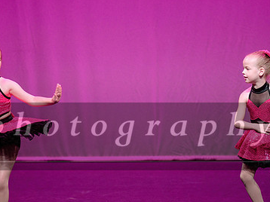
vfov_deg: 4.2
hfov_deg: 5.6
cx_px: 117
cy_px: 117
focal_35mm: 354
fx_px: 2759
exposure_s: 1/320
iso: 1250
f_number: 2.8
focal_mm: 185
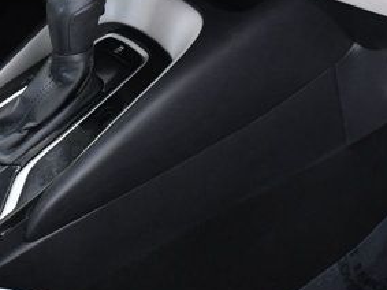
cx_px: 108
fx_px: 1050
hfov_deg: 20.7
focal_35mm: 94
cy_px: 10
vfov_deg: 15.5
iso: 2500
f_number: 5
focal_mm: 18
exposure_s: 1/100
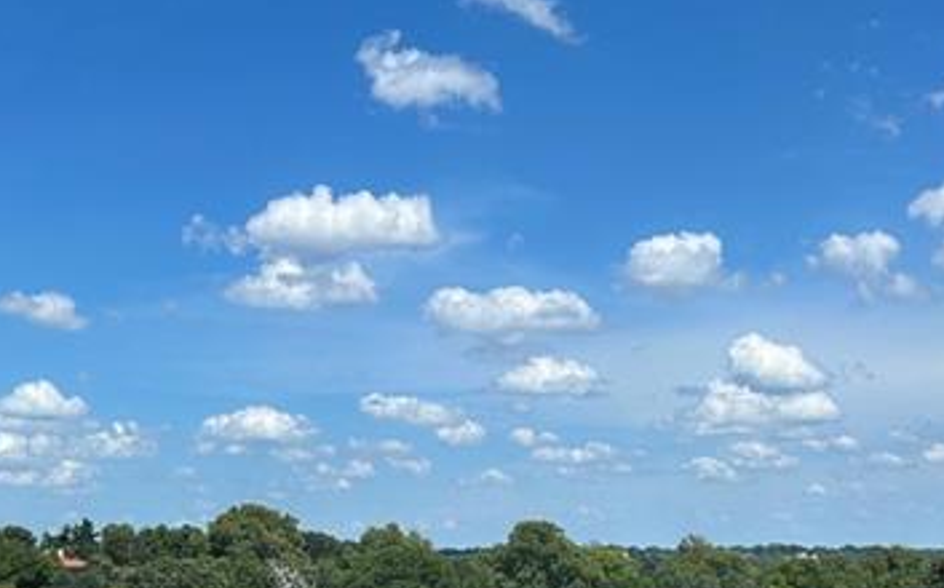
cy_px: 628
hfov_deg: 33.8
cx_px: 332
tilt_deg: -2.2
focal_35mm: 60
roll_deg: +0.4
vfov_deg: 20.7
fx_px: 1542
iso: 50
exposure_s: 1/3831
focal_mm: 5.7
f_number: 1.5
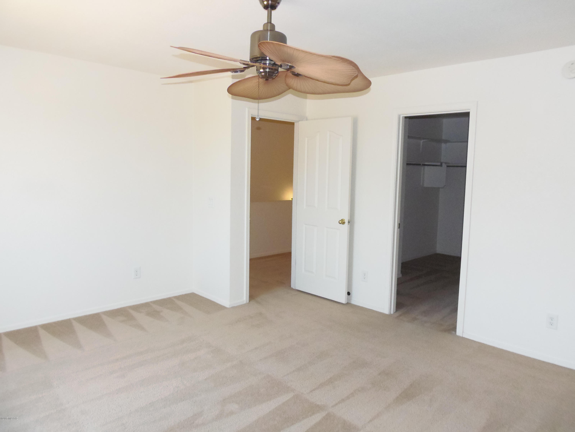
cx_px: 288
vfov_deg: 56.8
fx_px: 399
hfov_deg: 71.6
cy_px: 216
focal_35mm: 24
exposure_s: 1/160
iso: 400
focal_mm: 4.3
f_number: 2.9
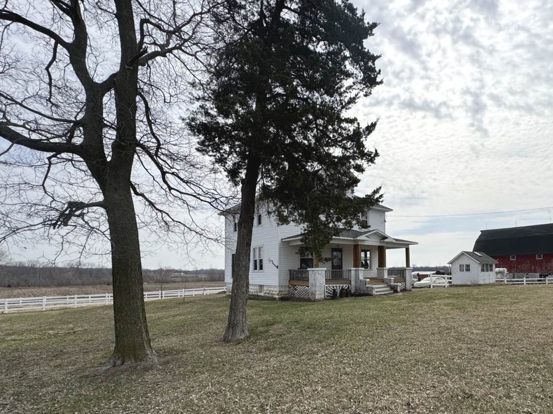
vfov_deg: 74.6
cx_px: 318
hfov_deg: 90.4
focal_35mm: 17
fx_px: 272
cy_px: 220
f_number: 2.2
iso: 50
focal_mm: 2.22
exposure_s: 1/3906
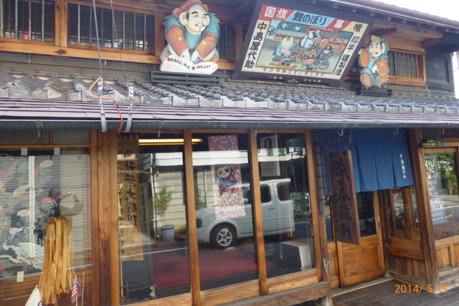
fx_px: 331
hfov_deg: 69.4
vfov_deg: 49.5
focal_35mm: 26
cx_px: 238
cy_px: 145
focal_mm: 4.3
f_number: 3.3
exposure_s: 1/80
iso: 100
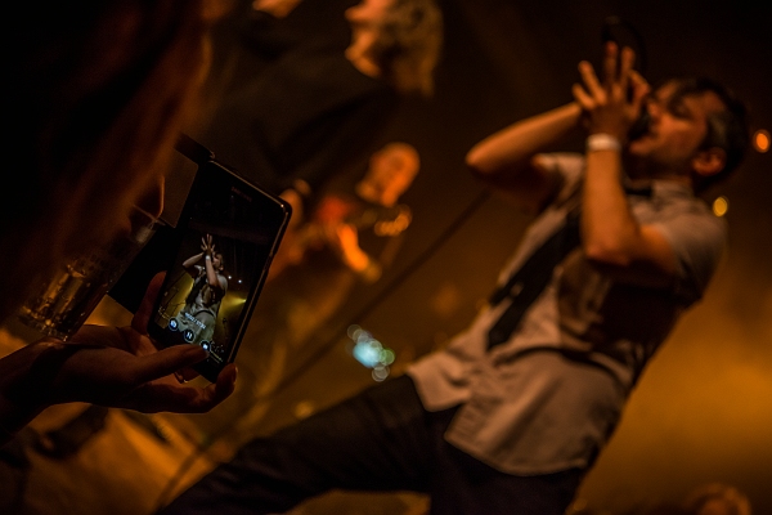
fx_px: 901
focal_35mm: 42
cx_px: 386
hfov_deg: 46.4
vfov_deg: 31.9
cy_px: 258
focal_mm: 42
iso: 1600
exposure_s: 1/80
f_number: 2.8
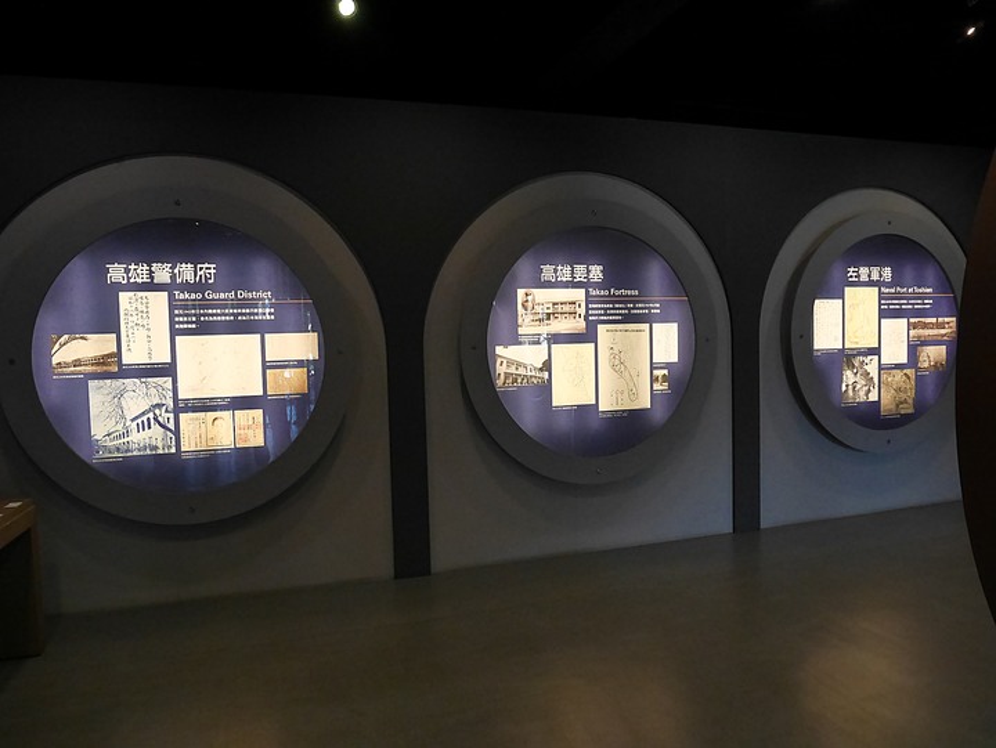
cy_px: 374
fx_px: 691
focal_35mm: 24
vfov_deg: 56.9
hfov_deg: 71.6
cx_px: 498
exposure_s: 1/125
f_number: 9
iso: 1600
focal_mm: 12
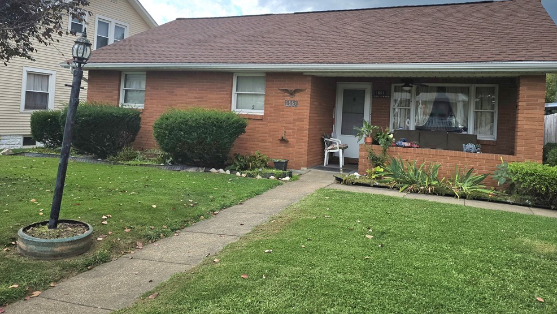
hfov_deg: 71.9
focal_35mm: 26
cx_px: 278
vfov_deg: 44.0
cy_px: 117
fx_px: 384
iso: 12
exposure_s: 1/1250
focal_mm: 6.3
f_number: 1.7
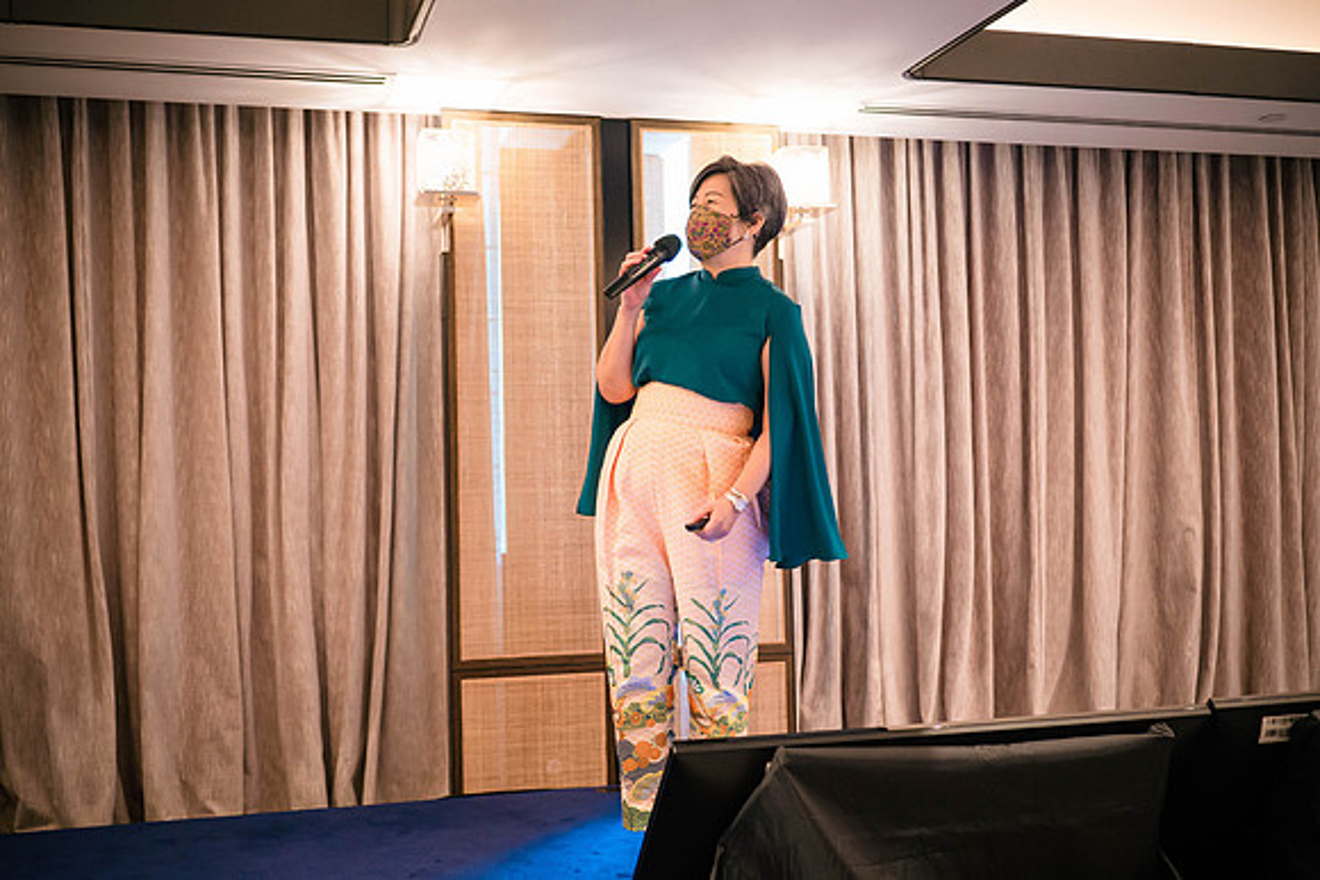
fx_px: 1564
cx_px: 660
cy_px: 440
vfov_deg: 31.5
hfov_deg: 45.8
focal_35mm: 43
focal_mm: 20
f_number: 1.8
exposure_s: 1/80
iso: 1600
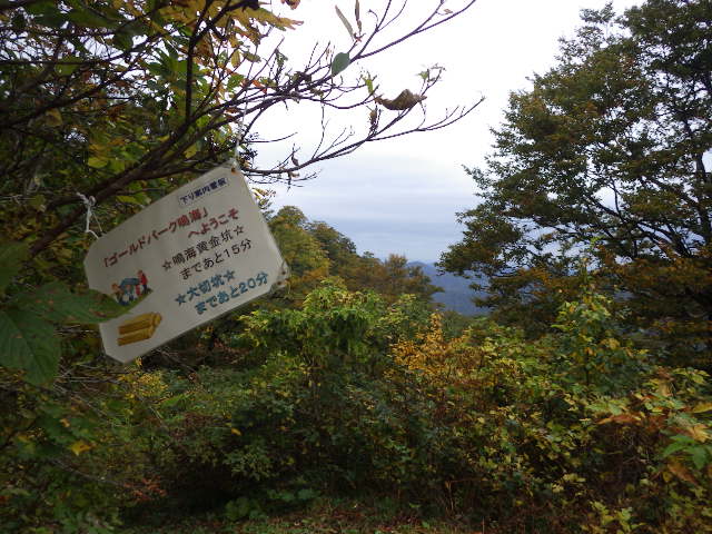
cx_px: 356
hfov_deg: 69.4
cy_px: 267
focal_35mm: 25
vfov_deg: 54.9
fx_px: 514
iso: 125
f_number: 2.8
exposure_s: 1/1000
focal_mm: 4.5
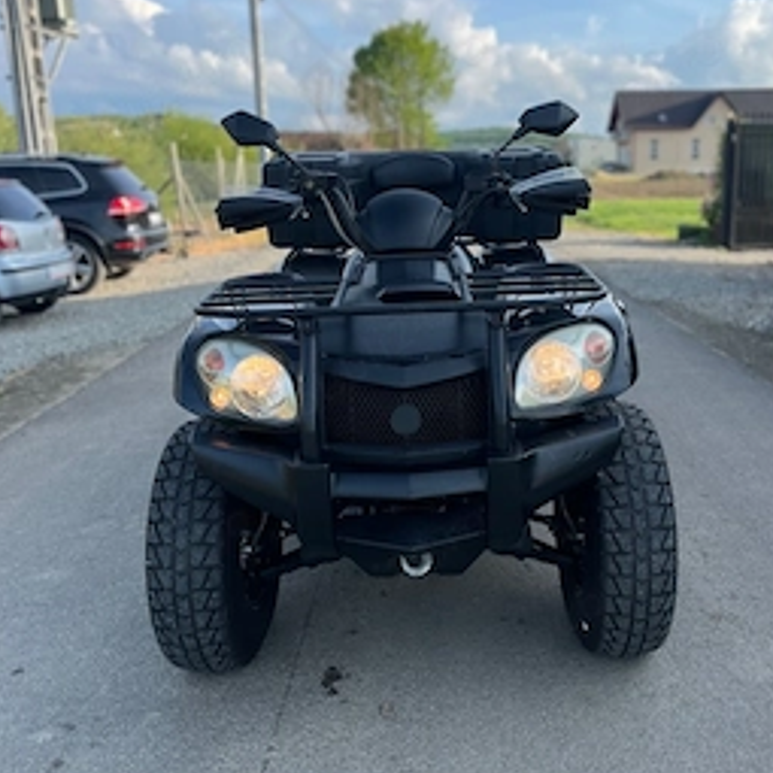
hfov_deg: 45.9
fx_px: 910
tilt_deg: -14.2
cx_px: 449
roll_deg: +1.7
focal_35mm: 36
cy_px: 382
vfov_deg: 46.0
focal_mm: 5.1
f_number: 1.6
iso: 50
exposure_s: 1/1372
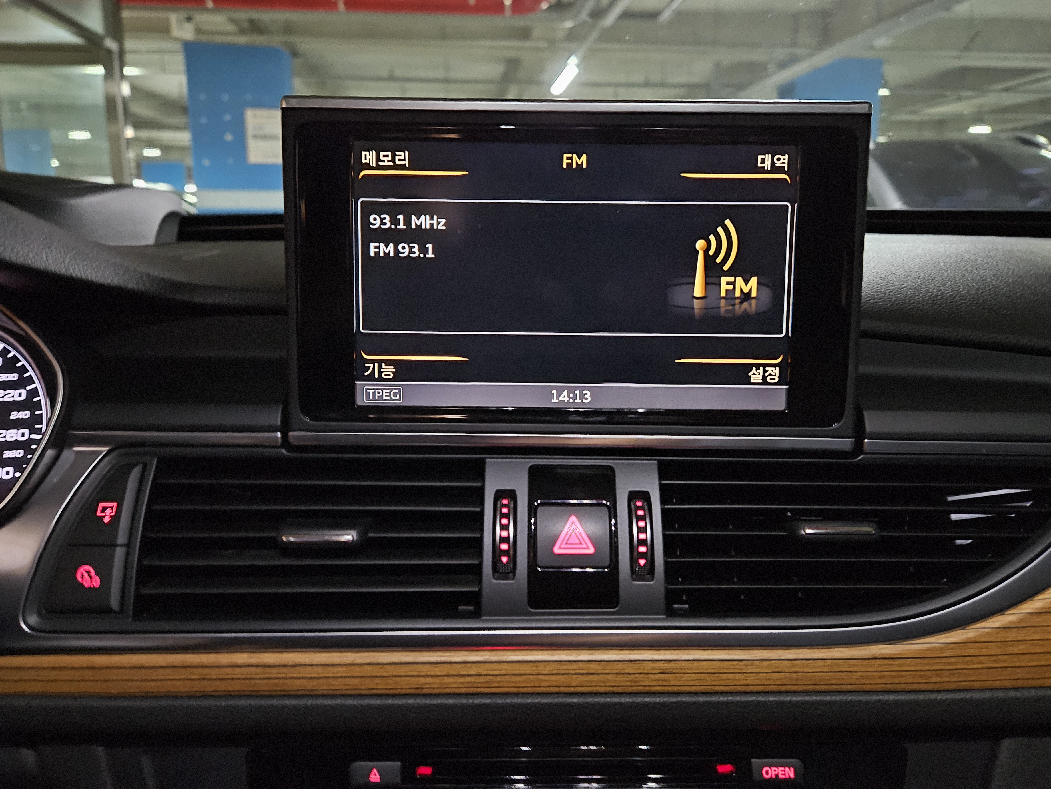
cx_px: 531
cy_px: 361
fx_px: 759
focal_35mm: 25
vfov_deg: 54.8
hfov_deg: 69.4
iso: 1600
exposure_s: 1/17.2
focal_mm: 5.4
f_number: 1.8
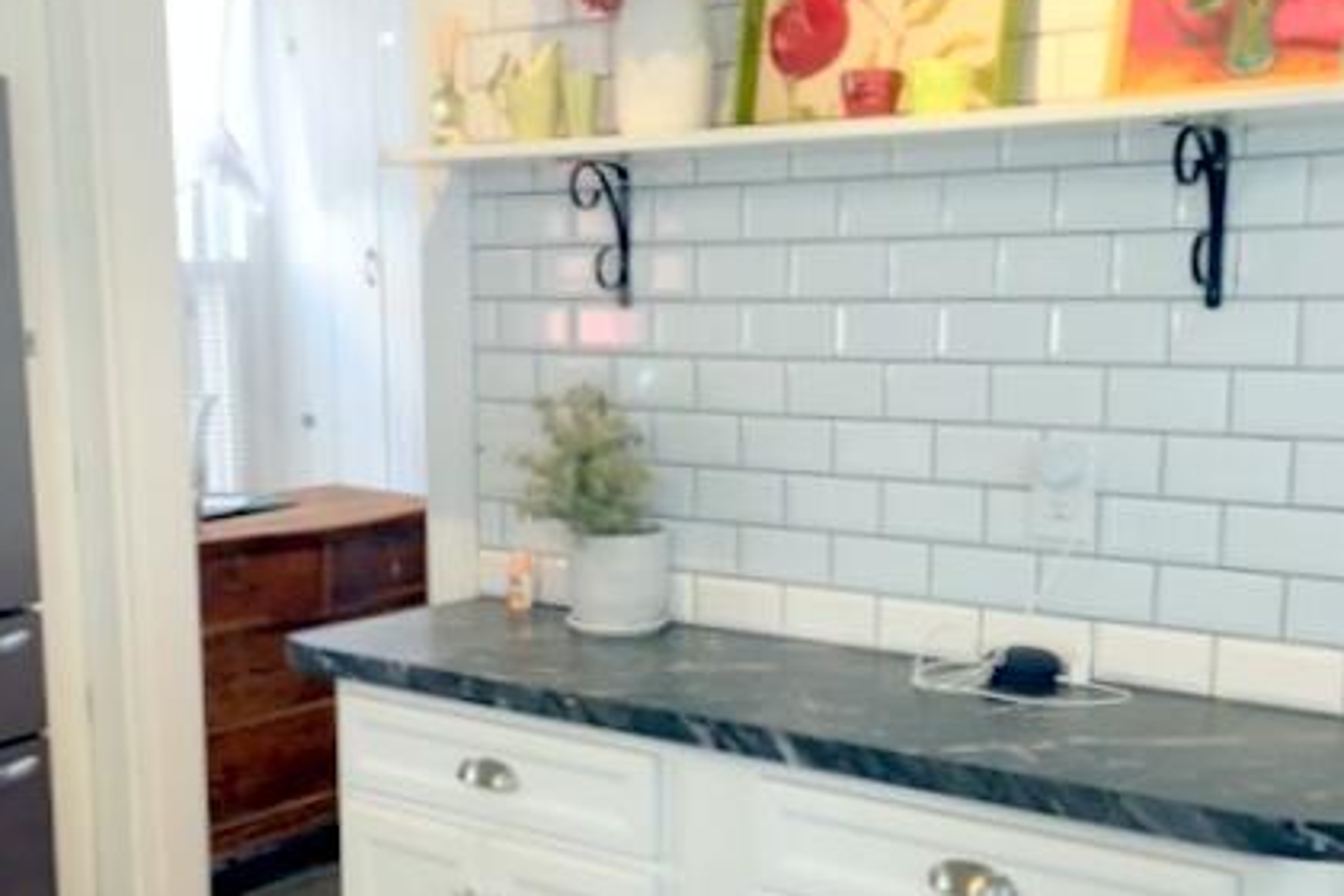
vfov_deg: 29.0
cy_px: 621
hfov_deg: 42.7
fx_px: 1717
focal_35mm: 46
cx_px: 582
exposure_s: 1/30
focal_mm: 4.15
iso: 25
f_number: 2.2
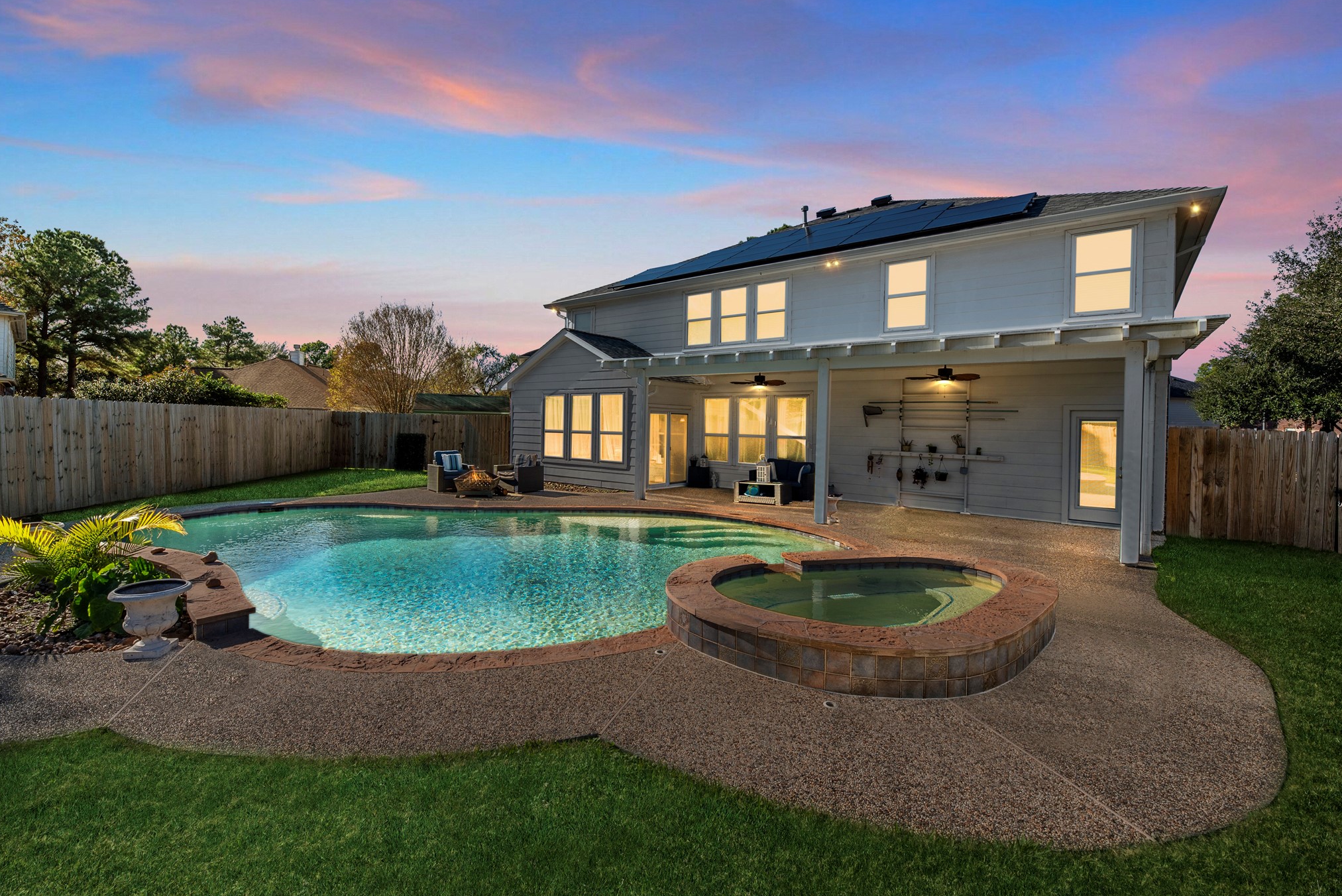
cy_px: 418
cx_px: 629
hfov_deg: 100.2
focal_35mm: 15
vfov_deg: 77.3
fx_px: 559
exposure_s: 1/500
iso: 100
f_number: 8
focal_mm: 14
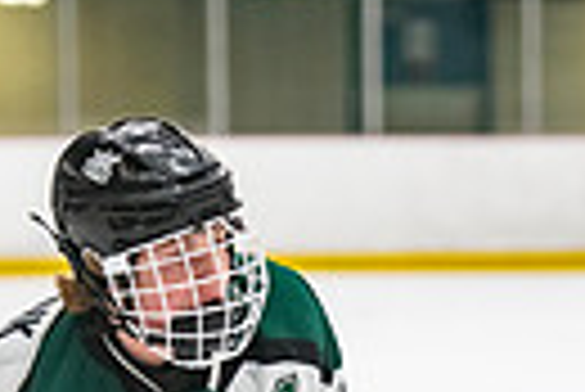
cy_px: 854
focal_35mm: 489
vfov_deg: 2.8
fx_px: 7955
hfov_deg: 4.2
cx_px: 423
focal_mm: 110
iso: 2000
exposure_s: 1/640
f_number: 3.2
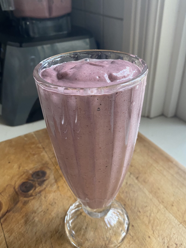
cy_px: 123
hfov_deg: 45.4
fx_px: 222
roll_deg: +3.1
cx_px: 96
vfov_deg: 58.4
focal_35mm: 31
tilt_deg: -31.8
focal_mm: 4.25
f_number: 1.8
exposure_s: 1/60
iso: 250
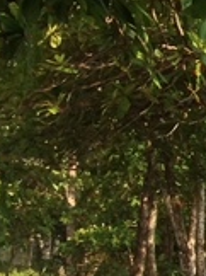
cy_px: 174
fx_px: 2068
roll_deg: +1.6
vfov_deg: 7.6
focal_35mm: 260
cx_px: 863
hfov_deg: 5.0
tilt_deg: -2.2
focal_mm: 4.28
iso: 50
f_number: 2.4
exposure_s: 1/546
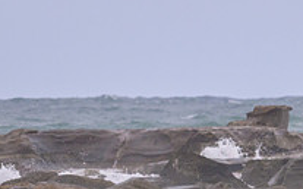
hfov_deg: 1.7
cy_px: 261
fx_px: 10066
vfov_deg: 1.1
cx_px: 242
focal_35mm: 1220
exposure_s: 1/1250
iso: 720
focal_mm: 400
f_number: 11
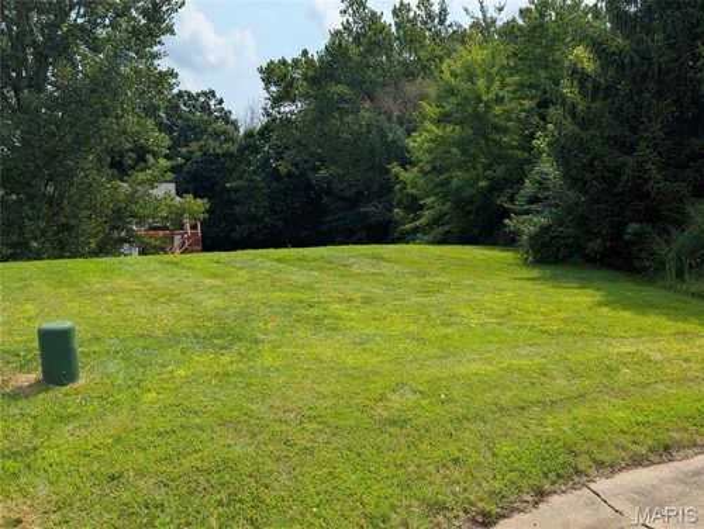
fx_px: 489
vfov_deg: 56.9
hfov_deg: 71.5
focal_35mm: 24
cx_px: 352
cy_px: 264
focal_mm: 6.9
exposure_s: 1/1715
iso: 20
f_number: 1.68
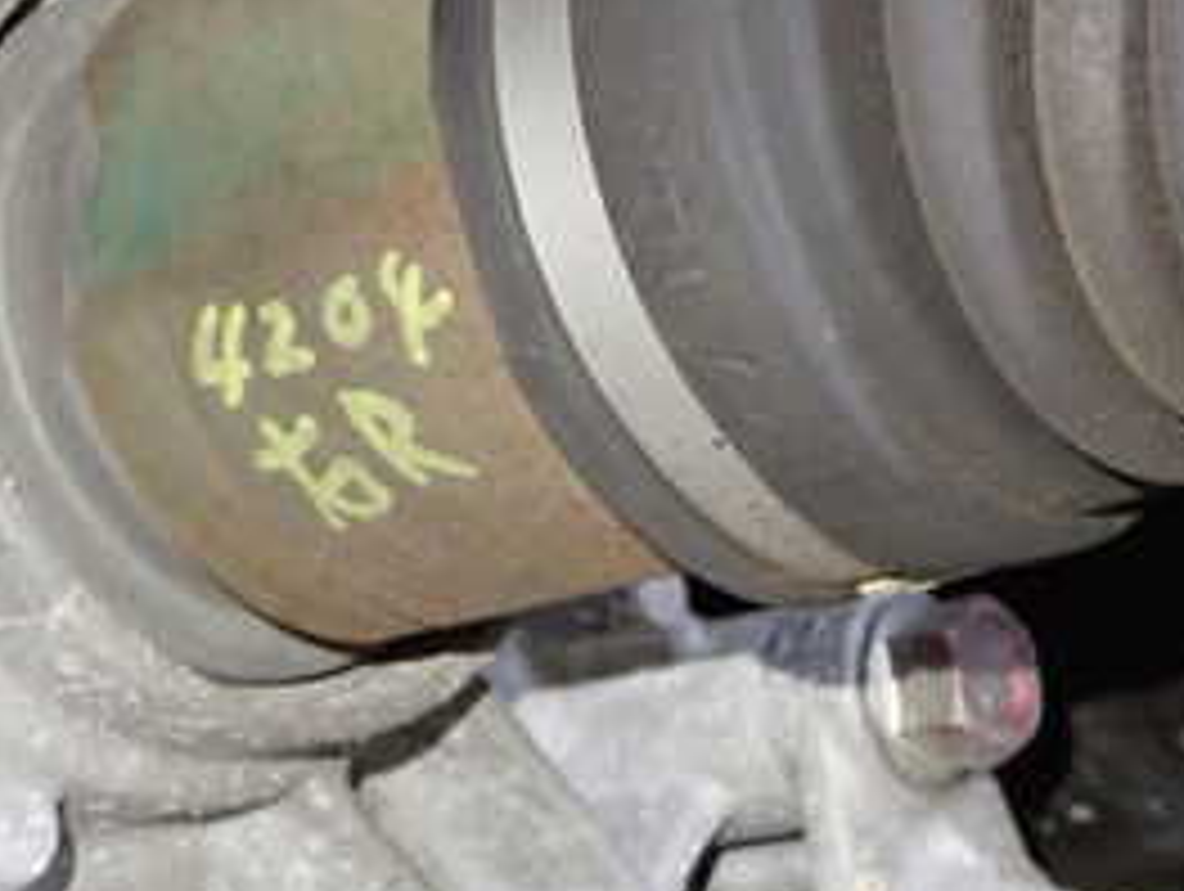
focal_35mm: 82
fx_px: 2809
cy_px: 490
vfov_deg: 18.0
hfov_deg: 23.2
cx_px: 1053
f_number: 2.5
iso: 800
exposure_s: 1/20
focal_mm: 6.37
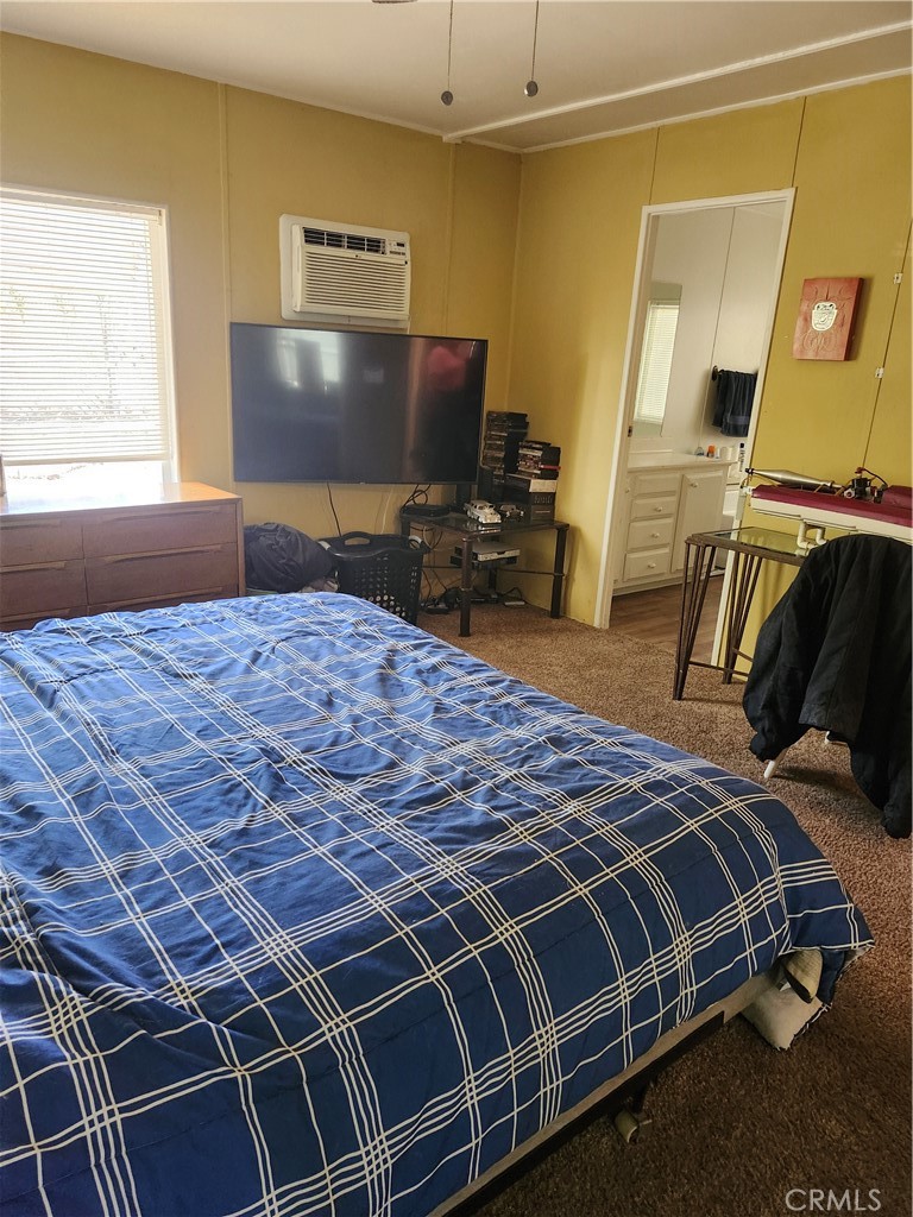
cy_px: 608
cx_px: 456
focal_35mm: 23
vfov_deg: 73.9
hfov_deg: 58.9
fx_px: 809
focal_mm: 5.54
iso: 1000
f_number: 1.8
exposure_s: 1/120
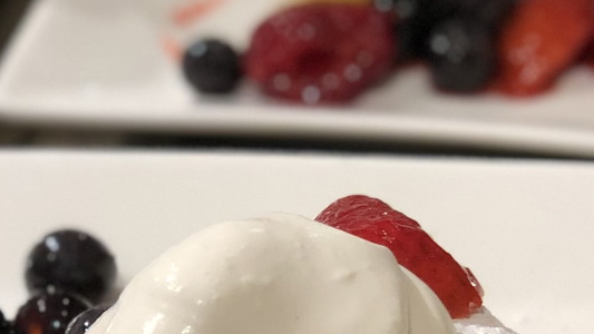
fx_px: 2678
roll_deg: +3.2
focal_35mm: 170
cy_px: 342
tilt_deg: -36.8
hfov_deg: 12.6
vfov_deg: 7.1
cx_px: 393
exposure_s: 1/60
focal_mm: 6
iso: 80
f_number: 2.4
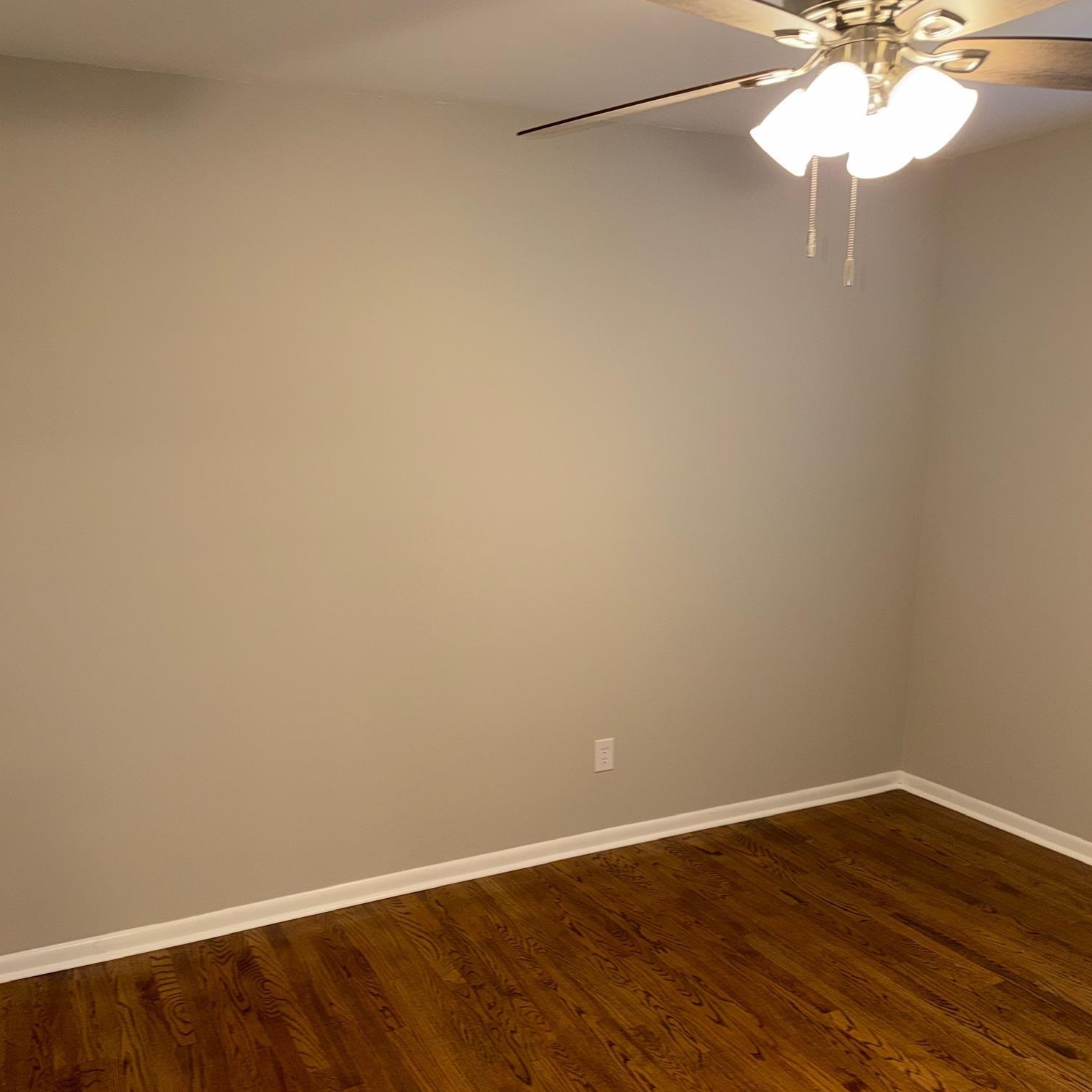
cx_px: 547
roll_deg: +1.5
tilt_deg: -16.2
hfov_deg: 55.6
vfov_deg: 54.7
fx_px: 1035
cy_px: 711
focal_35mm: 29
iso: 64
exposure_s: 1/30
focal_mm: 6.76
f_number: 1.78
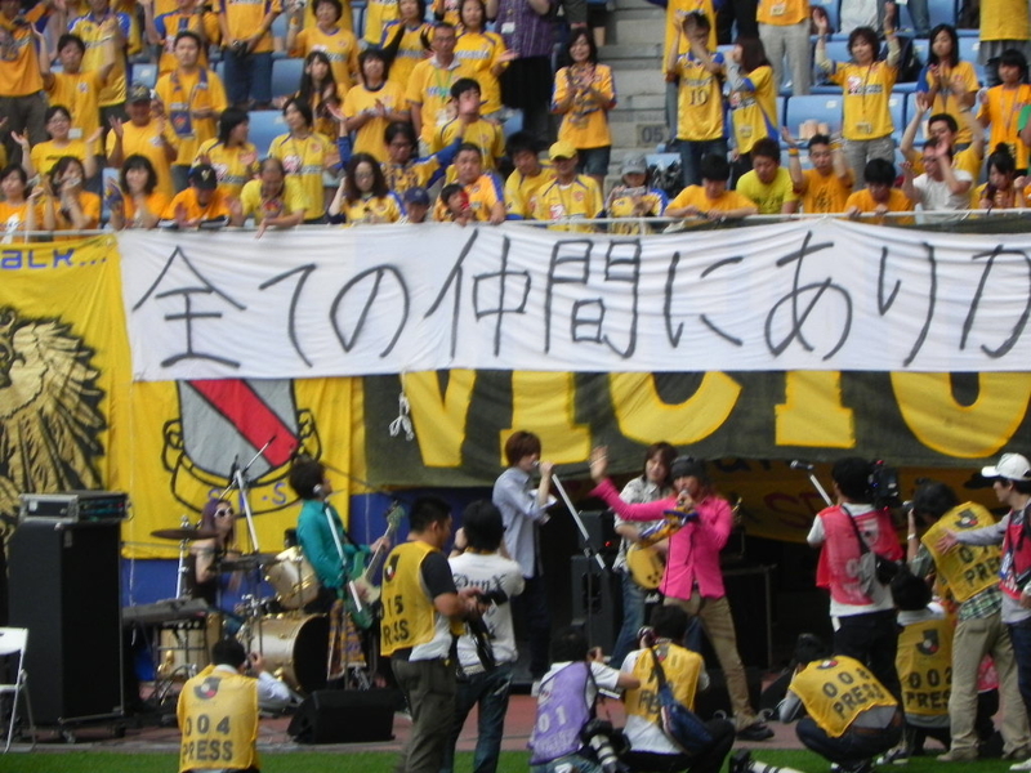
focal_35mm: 247
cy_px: 386
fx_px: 7357
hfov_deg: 8.0
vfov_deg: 6.0
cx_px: 516
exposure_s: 1/30
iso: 322
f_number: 4.5
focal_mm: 44
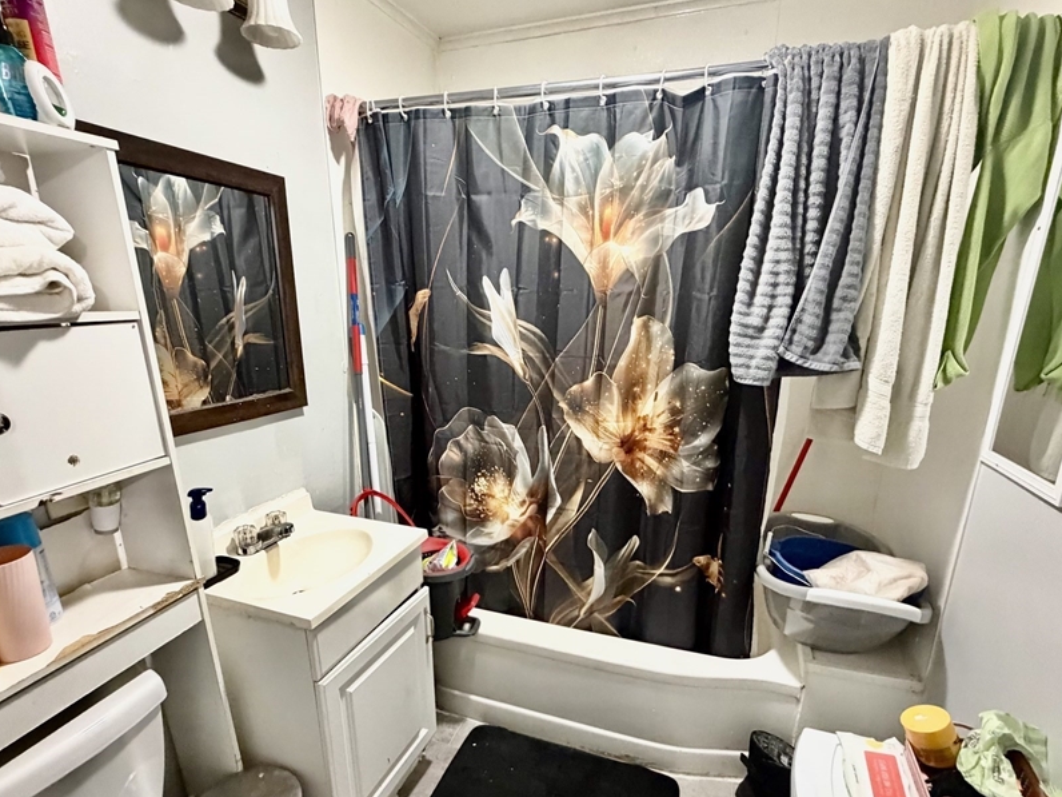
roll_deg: +0.0
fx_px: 552
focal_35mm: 18
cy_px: 467
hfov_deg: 87.8
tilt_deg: -16.4
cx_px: 527
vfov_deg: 71.0
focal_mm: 2.22
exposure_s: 1/60
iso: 640
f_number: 2.2
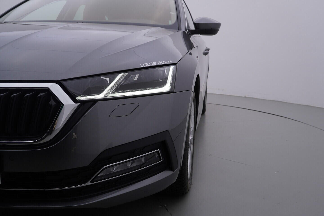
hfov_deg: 53.1
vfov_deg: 36.9
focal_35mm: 36
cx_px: 162
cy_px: 108
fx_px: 324
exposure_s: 1/100
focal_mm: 24
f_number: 4.5
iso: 125
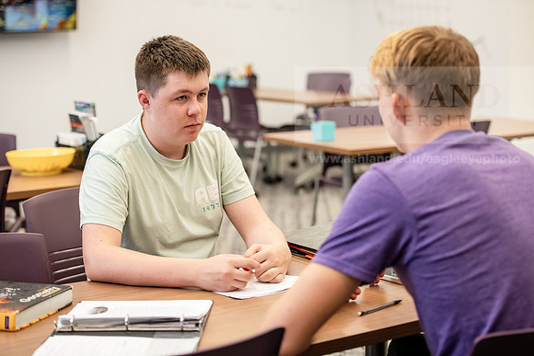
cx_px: 267
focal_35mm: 70
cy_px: 178
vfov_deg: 19.5
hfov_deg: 28.8
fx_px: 1039
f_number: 3.2
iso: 1000
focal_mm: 70
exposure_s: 1/200
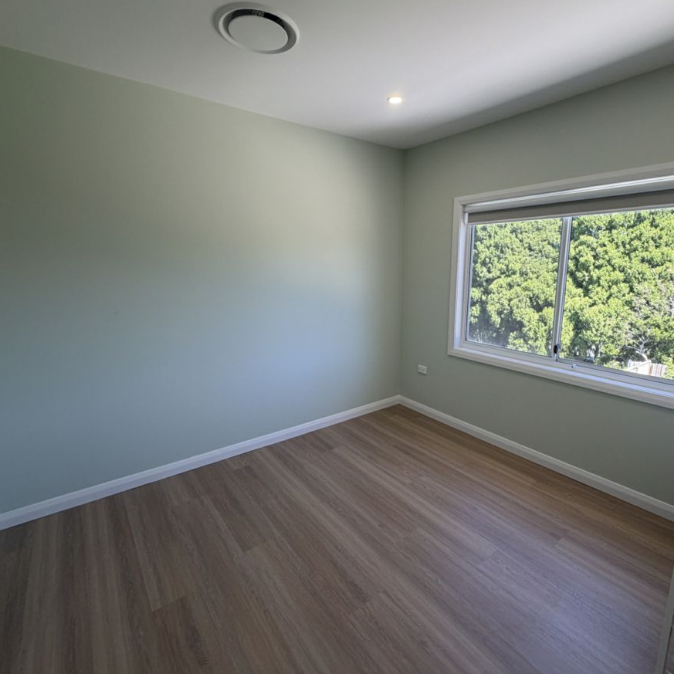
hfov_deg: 83.7
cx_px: 368
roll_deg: +0.3
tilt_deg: -10.5
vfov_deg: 83.9
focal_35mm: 17
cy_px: 327
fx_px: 374
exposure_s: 1/100
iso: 50
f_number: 2.2
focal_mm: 2.22
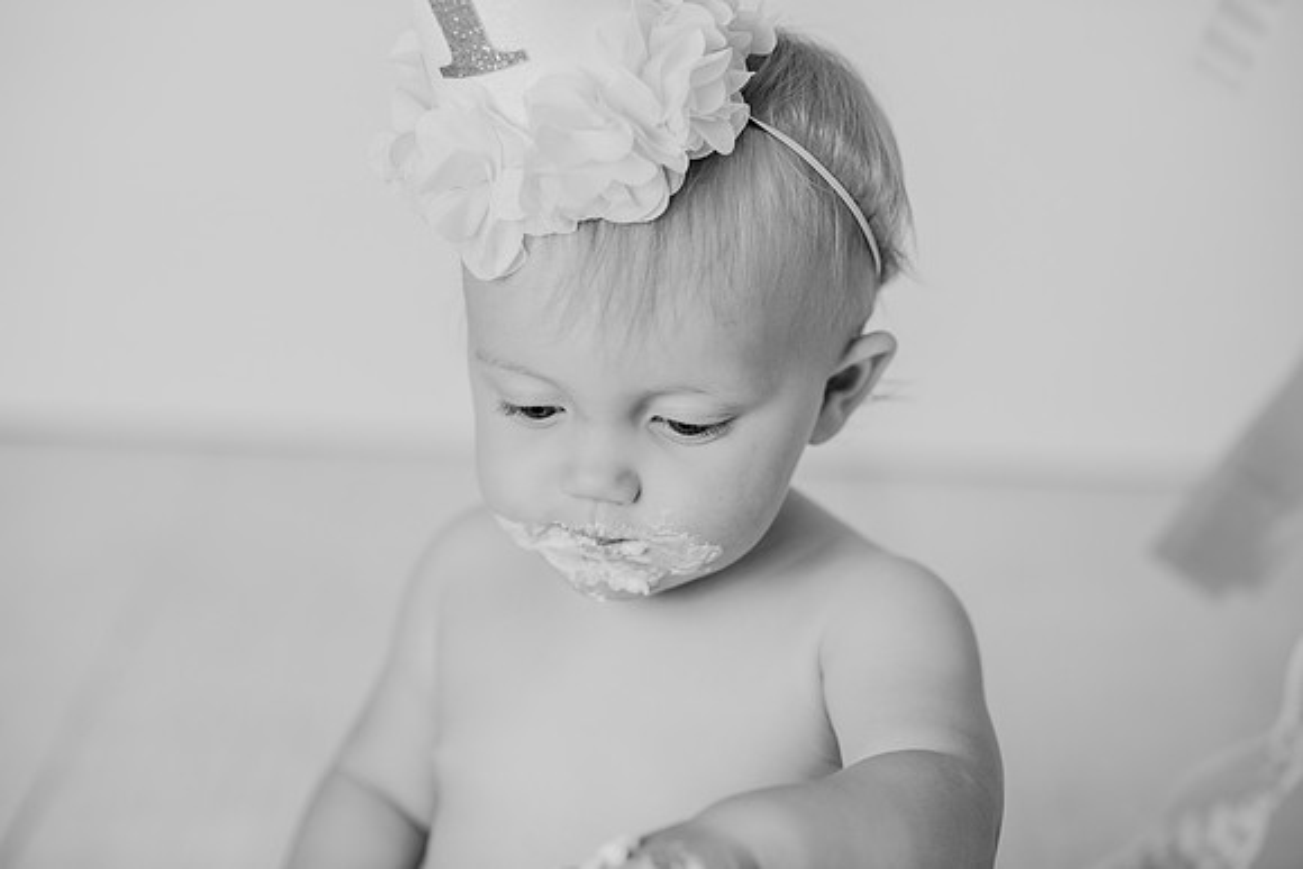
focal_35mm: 85
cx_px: 652
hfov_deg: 23.9
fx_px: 3077
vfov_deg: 16.1
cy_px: 434
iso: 100
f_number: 2.8
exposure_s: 1/160
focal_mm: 85
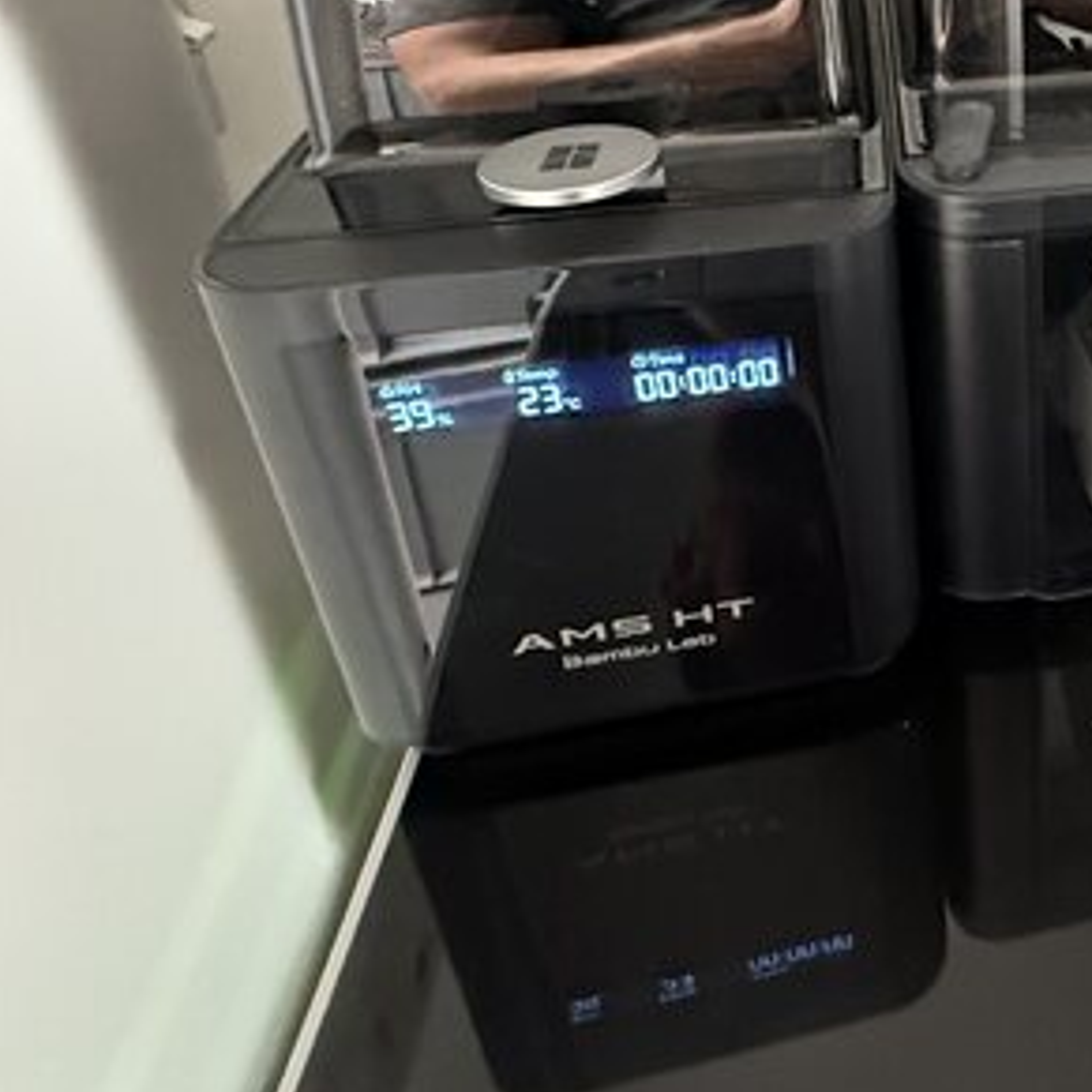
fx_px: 1213
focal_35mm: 34
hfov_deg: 38.8
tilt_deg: -25.6
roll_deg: -4.5
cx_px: 1235
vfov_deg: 44.5
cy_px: 131
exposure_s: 1/33
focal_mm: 2.22
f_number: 2.2
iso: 1000
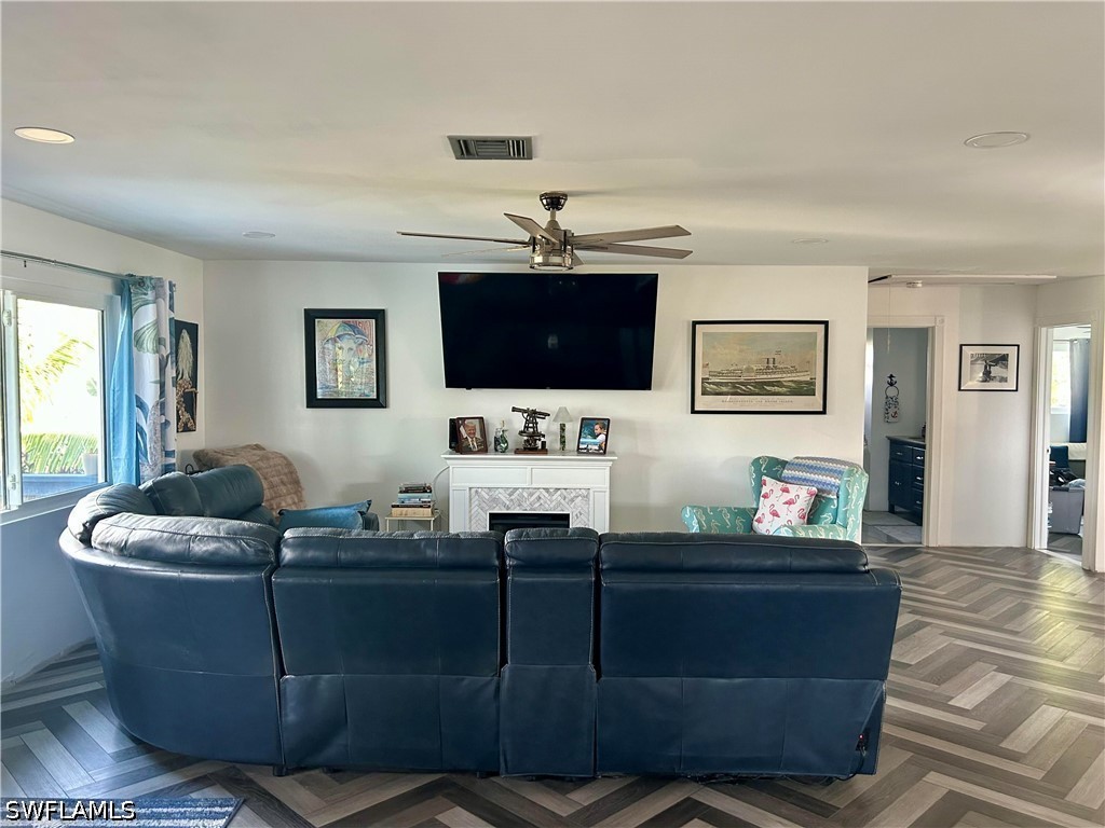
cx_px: 552
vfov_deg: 53.1
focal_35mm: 26
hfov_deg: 67.3
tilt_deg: -3.1
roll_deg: -0.1
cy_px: 414
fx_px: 830
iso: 200
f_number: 1.5
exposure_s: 1/60
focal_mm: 5.7
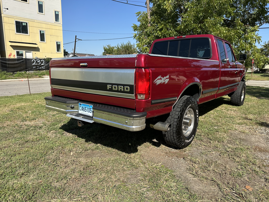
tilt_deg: -8.6
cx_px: 134
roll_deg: -1.9
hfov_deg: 71.6
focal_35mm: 24
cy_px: 101
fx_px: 187
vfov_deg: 56.8
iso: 80
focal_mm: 6.86
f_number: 1.78
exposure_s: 1/3472
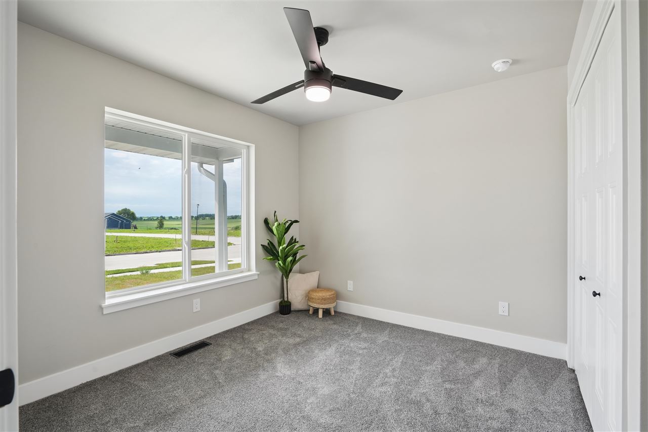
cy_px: 216
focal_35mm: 17
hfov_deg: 93.3
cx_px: 324
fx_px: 306
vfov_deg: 70.4
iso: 400
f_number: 9
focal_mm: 17
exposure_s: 1/60
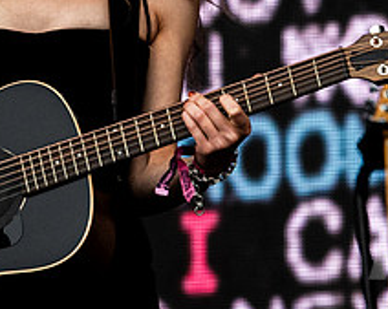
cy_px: -46
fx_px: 13417
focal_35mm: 1170
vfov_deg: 1.3
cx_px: 298
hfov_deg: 1.7
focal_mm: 200
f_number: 4.5
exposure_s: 1/2500
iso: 640
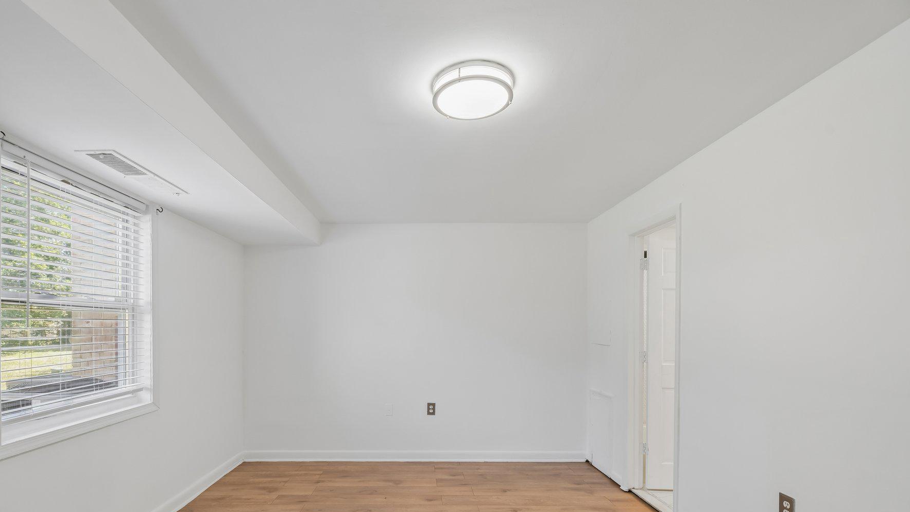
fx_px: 410
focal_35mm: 17
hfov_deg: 95.6
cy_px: 333
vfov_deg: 62.6
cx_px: 411
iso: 280
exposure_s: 1/15
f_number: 8
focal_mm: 14
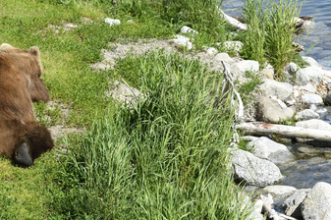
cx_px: 122
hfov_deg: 10.1
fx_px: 1865
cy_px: 53
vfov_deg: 6.7
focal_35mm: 203
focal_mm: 122
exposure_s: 1/125
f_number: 8
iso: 64
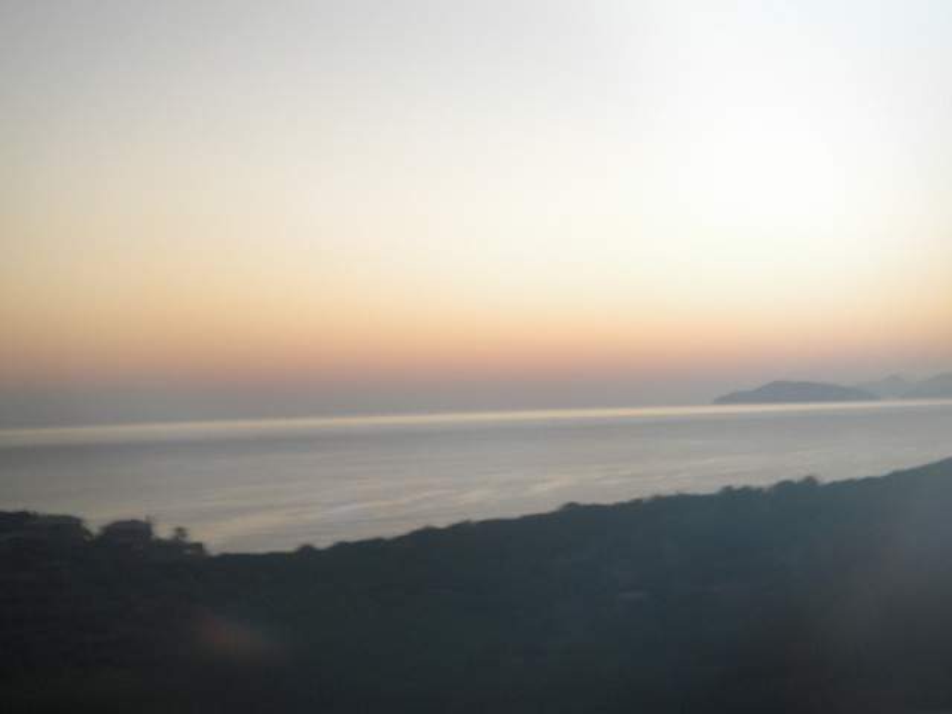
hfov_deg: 36.8
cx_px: 476
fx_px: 1430
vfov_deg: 28.0
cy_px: 357
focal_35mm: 52
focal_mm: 9.3
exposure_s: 1/52
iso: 199
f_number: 3.9
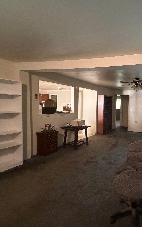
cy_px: 113
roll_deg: -2.5
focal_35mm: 20
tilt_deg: -4.3
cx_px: 138
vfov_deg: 85.1
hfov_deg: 49.9
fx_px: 124
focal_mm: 2.22
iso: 1250
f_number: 2.2
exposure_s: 1/60
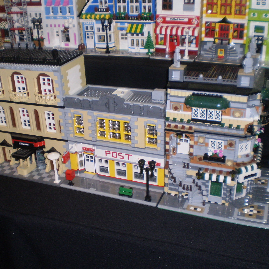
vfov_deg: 39.2
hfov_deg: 39.1
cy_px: 133
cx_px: 116
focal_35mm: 43
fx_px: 378
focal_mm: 6.3
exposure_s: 1/30
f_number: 3.1
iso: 125
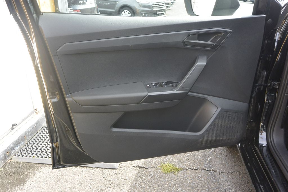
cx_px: 144
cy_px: 96
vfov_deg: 45.0
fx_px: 232
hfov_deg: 63.7
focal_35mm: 29
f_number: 3.5
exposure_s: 1/250
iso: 160
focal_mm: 11
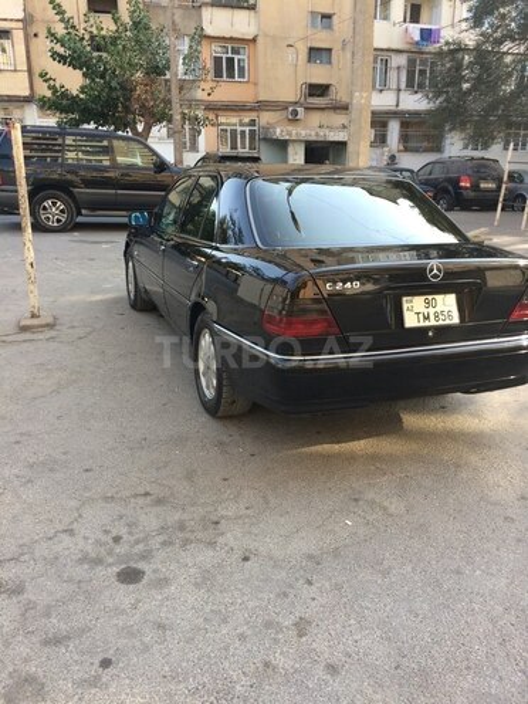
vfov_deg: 61.7
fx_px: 590
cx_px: 264
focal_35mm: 29
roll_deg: +0.1
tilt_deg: -18.0
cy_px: 352
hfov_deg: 48.2
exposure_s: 1/184
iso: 32
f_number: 2.2
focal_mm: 4.15
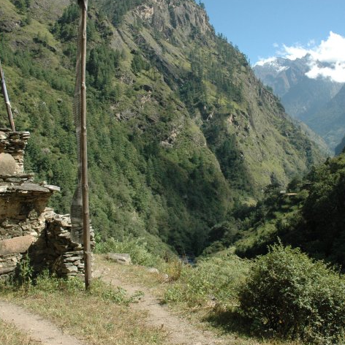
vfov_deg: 47.2
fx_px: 395
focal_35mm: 35
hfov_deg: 47.2
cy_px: 172
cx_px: 186
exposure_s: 1/500
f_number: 11
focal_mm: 18
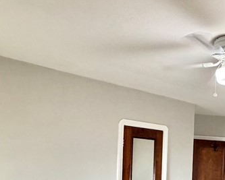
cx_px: 194
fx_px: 280
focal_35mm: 42
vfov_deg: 33.4
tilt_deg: -0.3
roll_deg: -1.8
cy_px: 169
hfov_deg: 41.0
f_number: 2.2
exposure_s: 1/60
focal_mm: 2.22
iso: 320
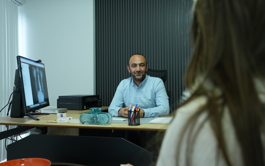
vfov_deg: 35.3
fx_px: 260
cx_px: 133
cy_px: 85
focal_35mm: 36
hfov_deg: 54.0
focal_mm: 35
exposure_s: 1/30
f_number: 4.5
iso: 1000
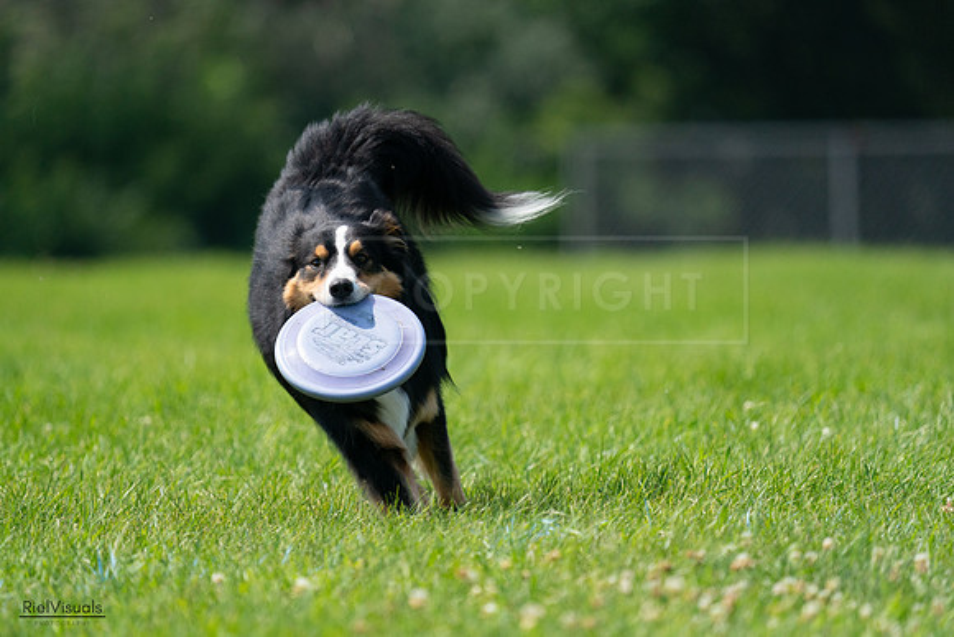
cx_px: 477
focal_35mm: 493
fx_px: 13067
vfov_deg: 2.8
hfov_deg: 4.2
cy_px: 318
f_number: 6.3
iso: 1600
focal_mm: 493
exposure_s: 1/4000
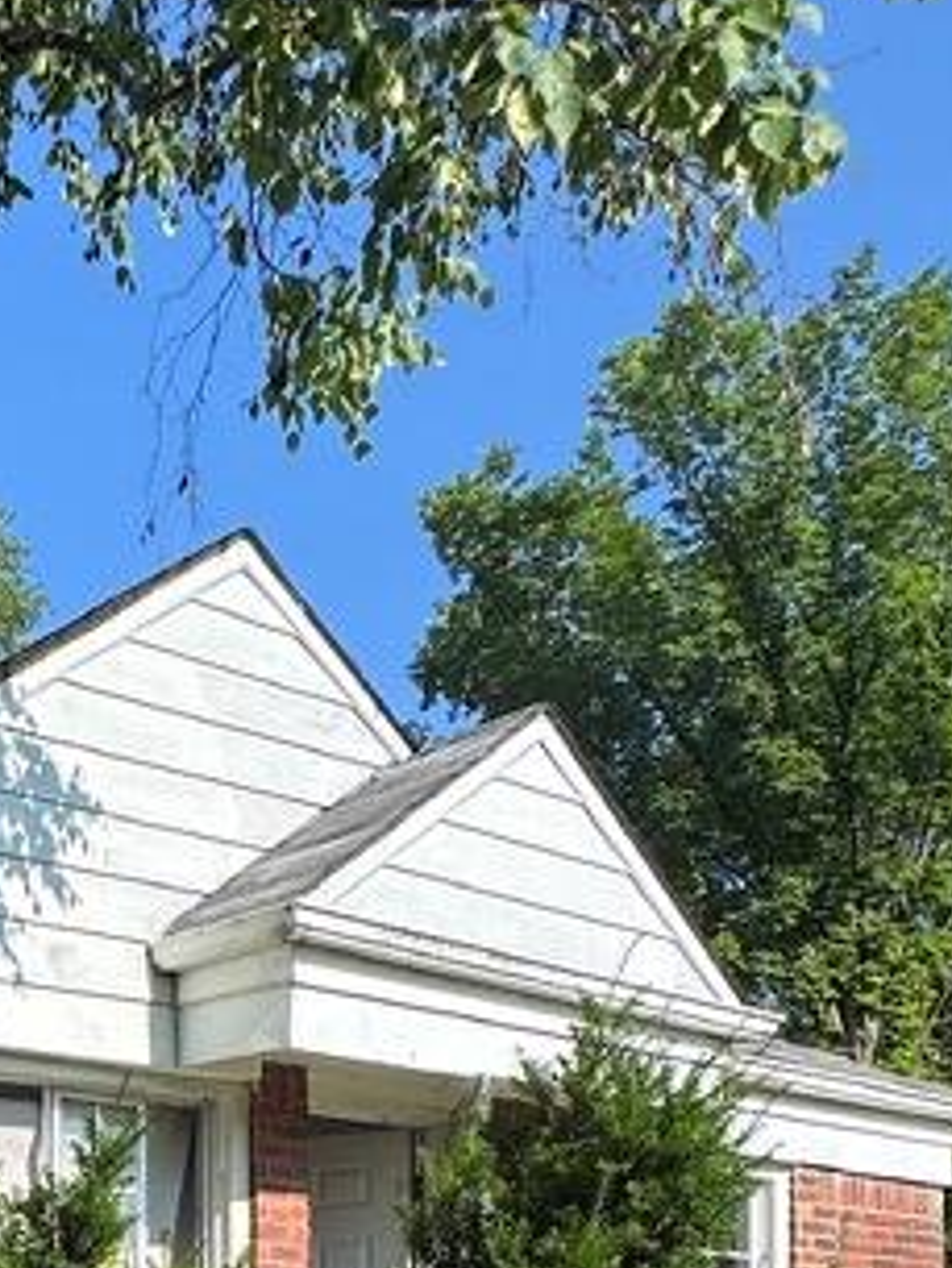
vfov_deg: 34.7
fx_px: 1722
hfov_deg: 26.3
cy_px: 1401
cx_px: -283
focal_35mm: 47
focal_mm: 2.22
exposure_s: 1/796
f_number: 2.2
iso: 40
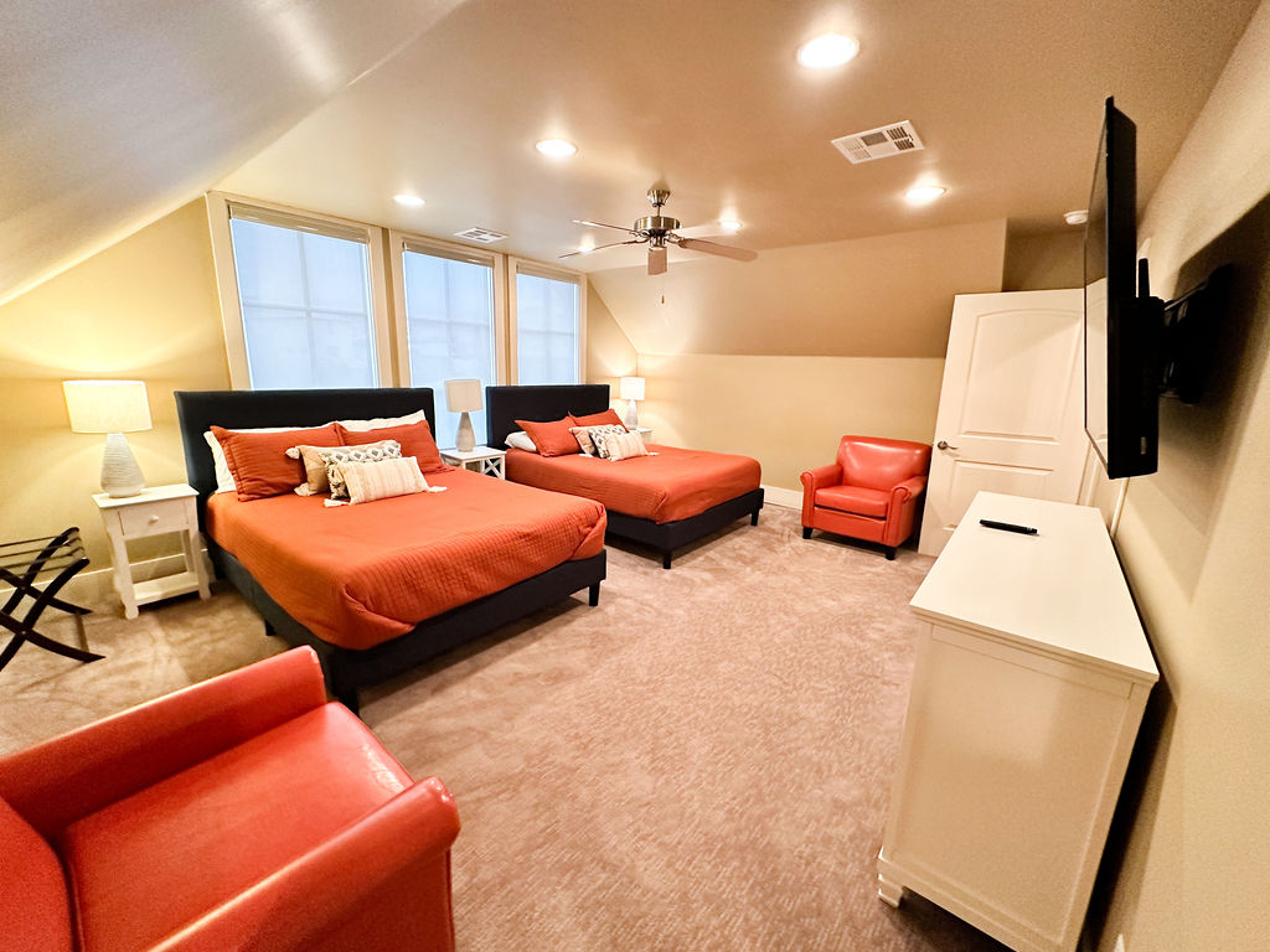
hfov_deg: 102.1
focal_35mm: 14
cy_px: 476
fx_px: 514
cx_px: 635
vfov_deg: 85.7
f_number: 2.2
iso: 500
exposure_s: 1/60
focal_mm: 2.22
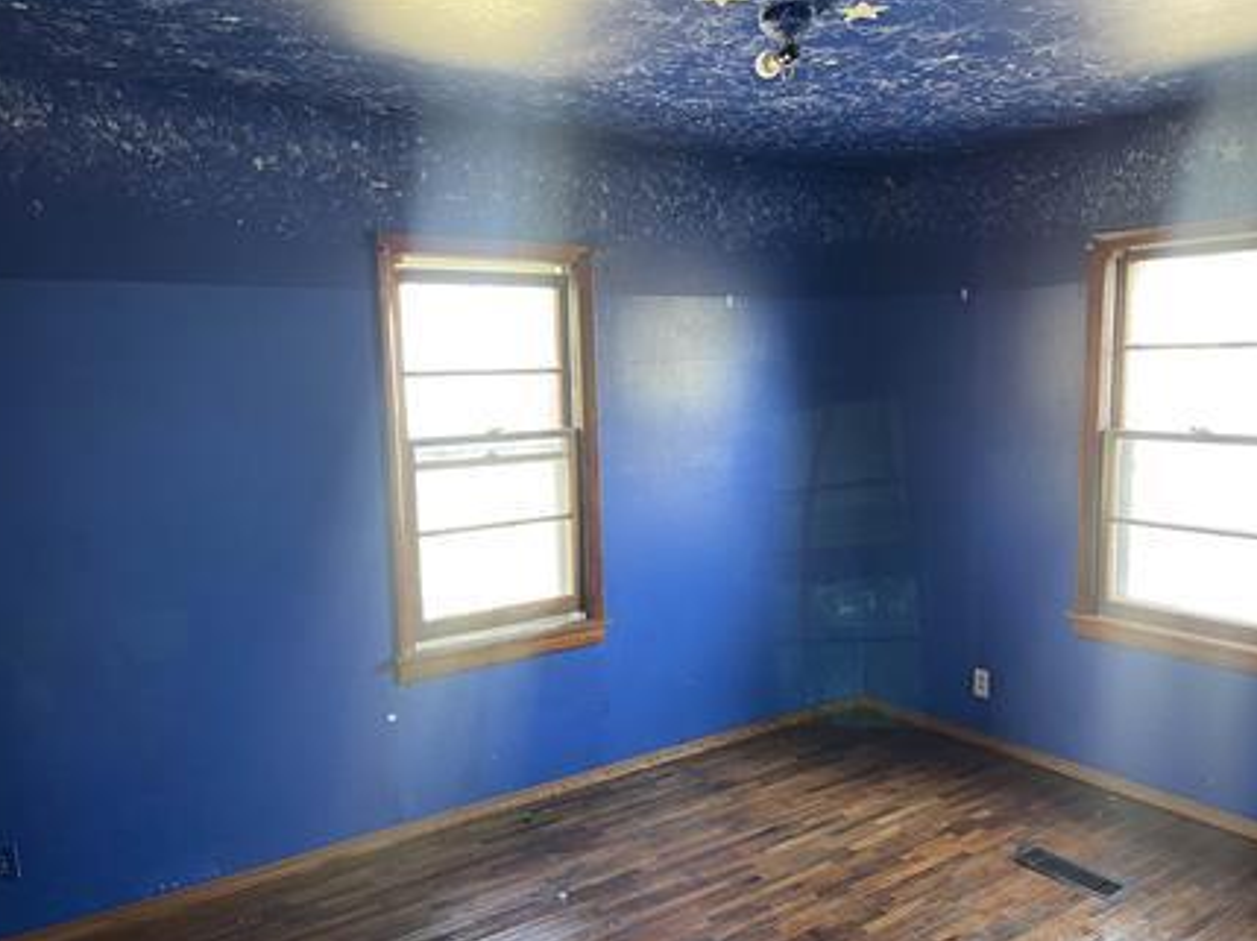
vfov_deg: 49.6
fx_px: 1016
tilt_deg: -8.3
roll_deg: +0.5
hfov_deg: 63.5
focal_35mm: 28
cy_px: 513
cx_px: 656
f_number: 1.6
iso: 250
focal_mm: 5.1
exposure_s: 1/60
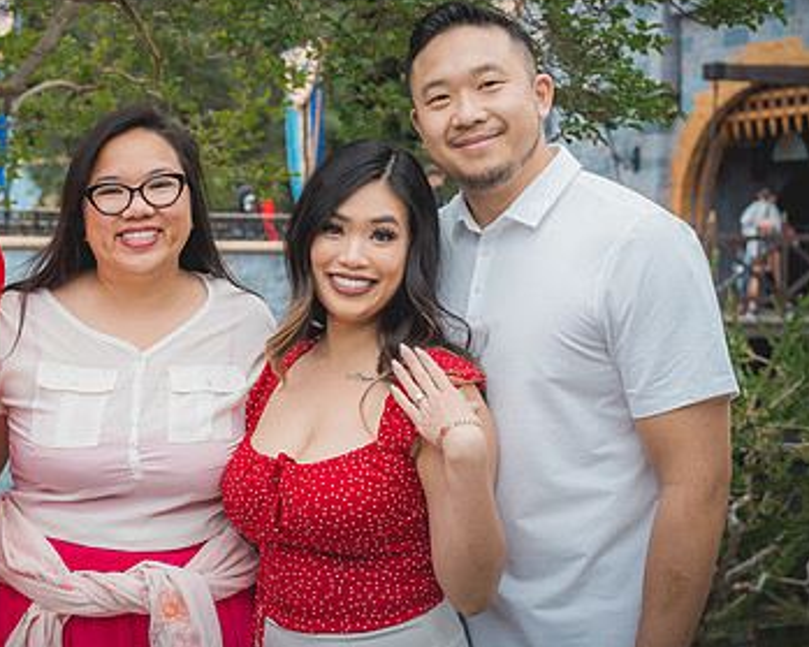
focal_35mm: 78
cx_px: 158
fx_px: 1867
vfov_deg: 19.6
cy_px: 300
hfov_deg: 24.1
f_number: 4.5
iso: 250
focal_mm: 50
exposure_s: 1/160
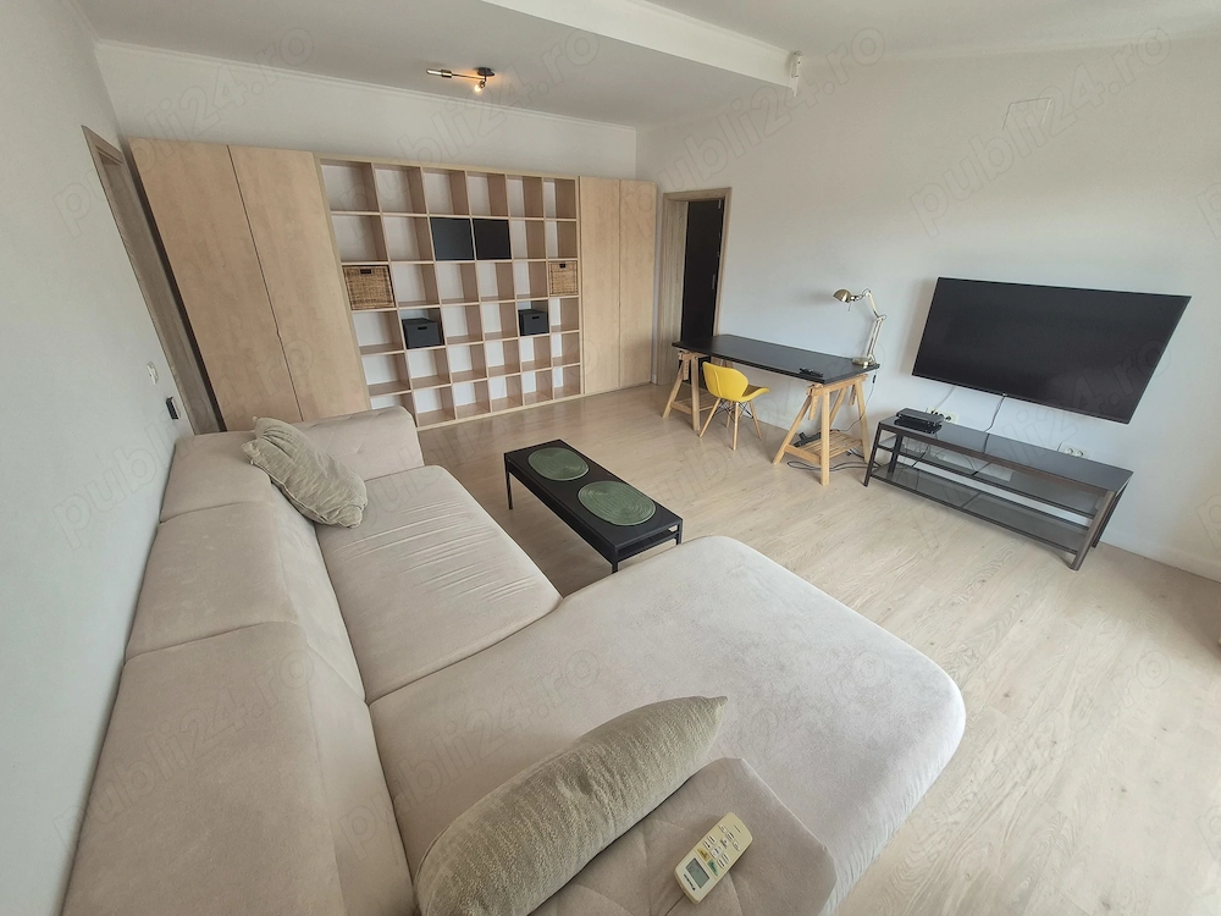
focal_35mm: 13
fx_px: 459
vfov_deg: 89.9
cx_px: 610
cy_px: 458
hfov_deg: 106.2
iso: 80
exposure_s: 1/100
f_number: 2.2
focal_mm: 1.74
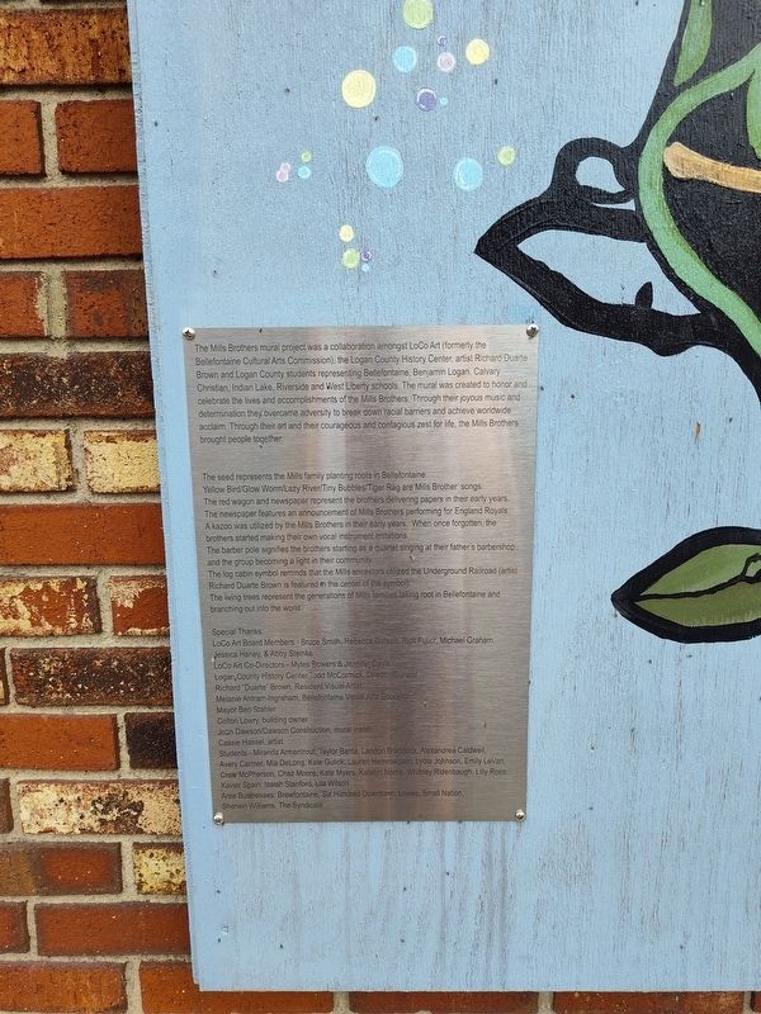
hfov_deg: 58.9
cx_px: 380
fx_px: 674
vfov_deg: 73.9
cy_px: 507
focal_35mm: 23
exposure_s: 1/208
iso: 100
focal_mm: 5.56
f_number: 1.8
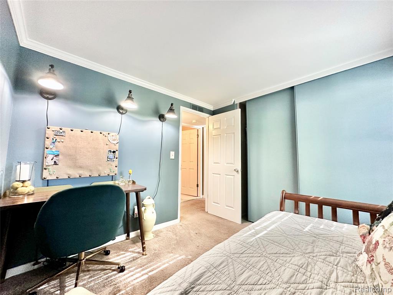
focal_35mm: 14
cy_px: 148
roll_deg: -0.6
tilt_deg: +5.2
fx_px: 159
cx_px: 196
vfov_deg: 85.7
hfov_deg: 102.1
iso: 250
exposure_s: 1/60
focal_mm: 2.22
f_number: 2.2
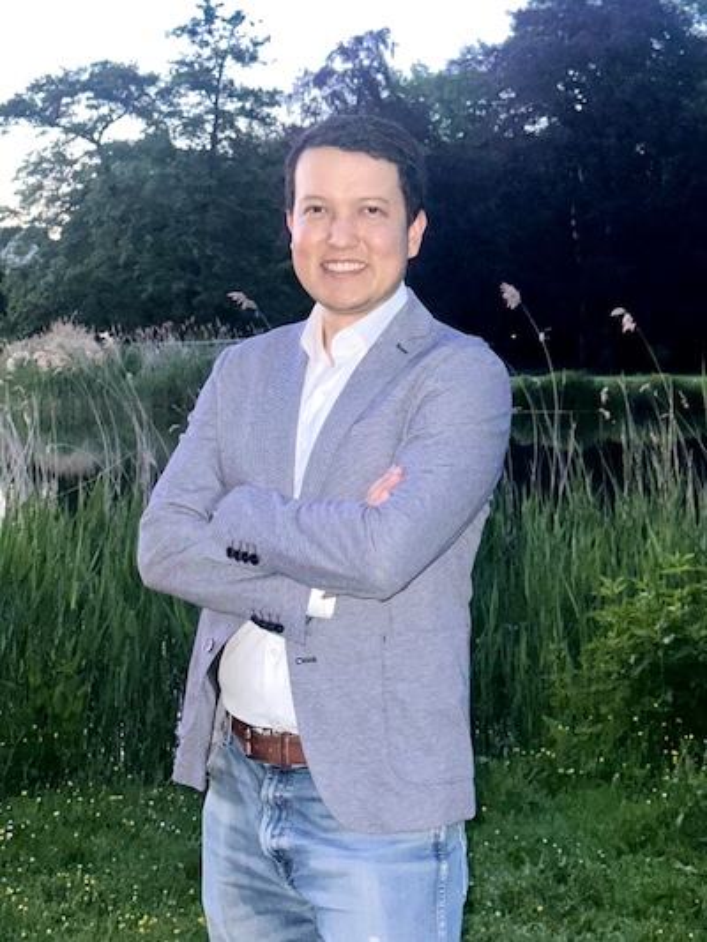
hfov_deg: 30.3
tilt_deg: -0.7
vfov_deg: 39.6
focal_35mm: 48
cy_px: 471
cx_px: 354
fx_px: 1307
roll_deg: +0.1
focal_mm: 6.86
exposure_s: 1/11
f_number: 1.78
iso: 320
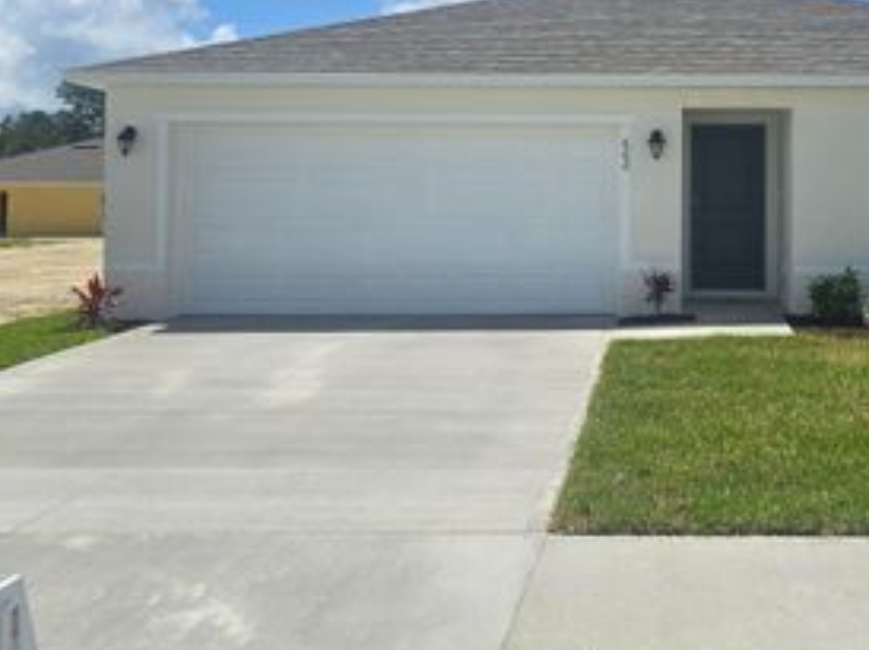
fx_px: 1053
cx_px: 657
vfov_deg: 33.7
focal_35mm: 42
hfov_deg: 43.3
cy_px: 176
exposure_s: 1/1441
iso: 12
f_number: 1.7
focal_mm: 6.3
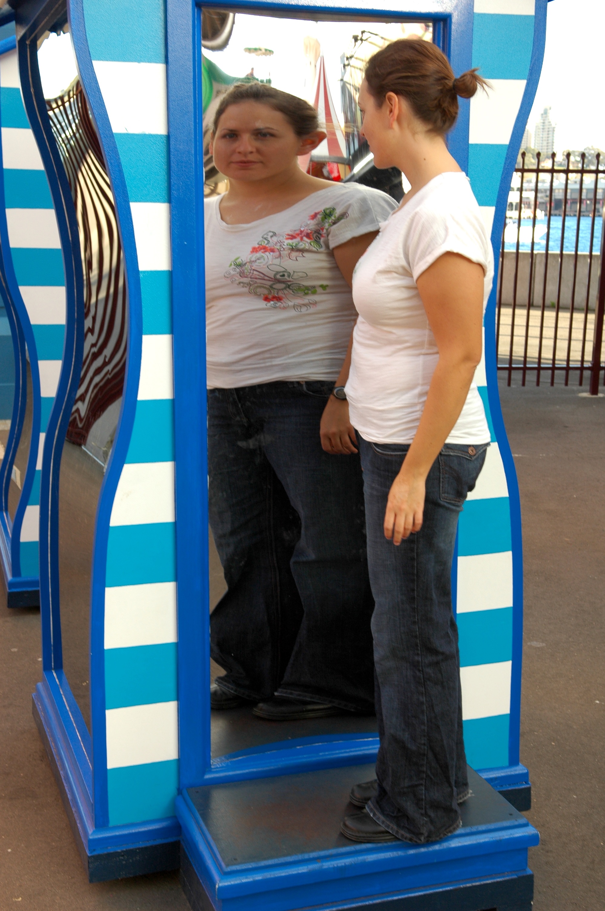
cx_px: 302
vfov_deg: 41.1
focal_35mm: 48
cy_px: 456
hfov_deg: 28.0
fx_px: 1212
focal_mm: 32
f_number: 6.3
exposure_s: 1/60
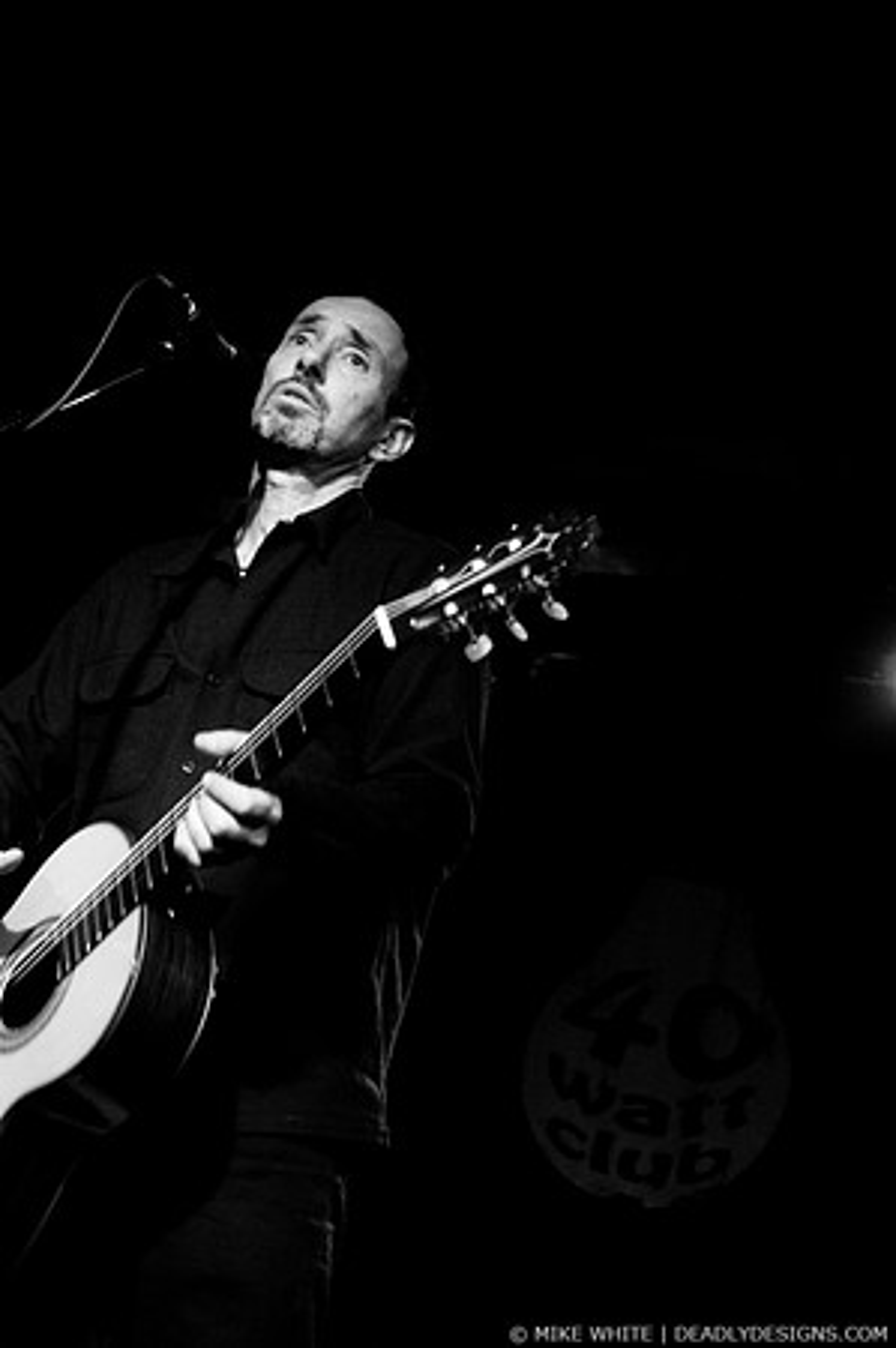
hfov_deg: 25.7
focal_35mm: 52
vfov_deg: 37.9
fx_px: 1964
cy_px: 674
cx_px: 448
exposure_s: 1/60
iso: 800
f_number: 2.8
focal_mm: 35
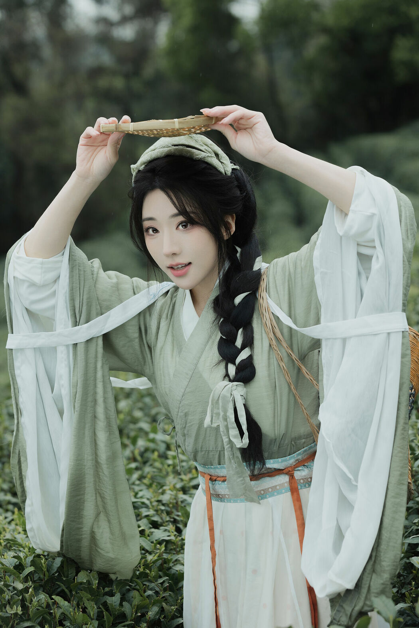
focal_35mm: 78
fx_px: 1362
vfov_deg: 26.0
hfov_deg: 17.5
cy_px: 314
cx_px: 210
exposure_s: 1/640
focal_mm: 78
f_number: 4
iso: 250
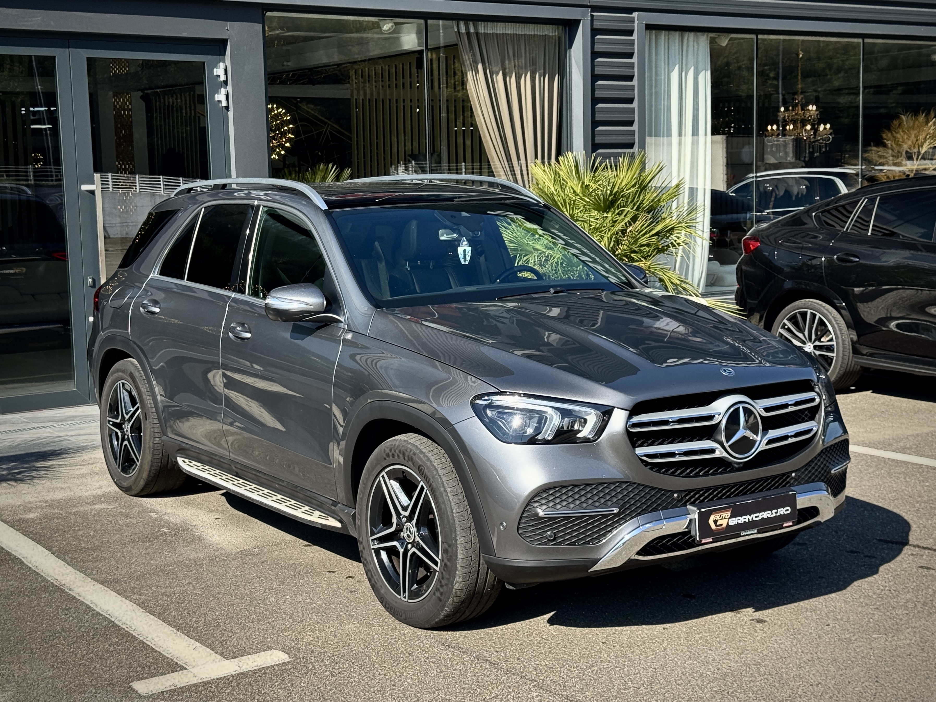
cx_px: 468
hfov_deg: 39.7
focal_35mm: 48
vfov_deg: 30.3
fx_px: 1298
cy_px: 351
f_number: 1.78
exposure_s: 1/1597
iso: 64
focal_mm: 6.76
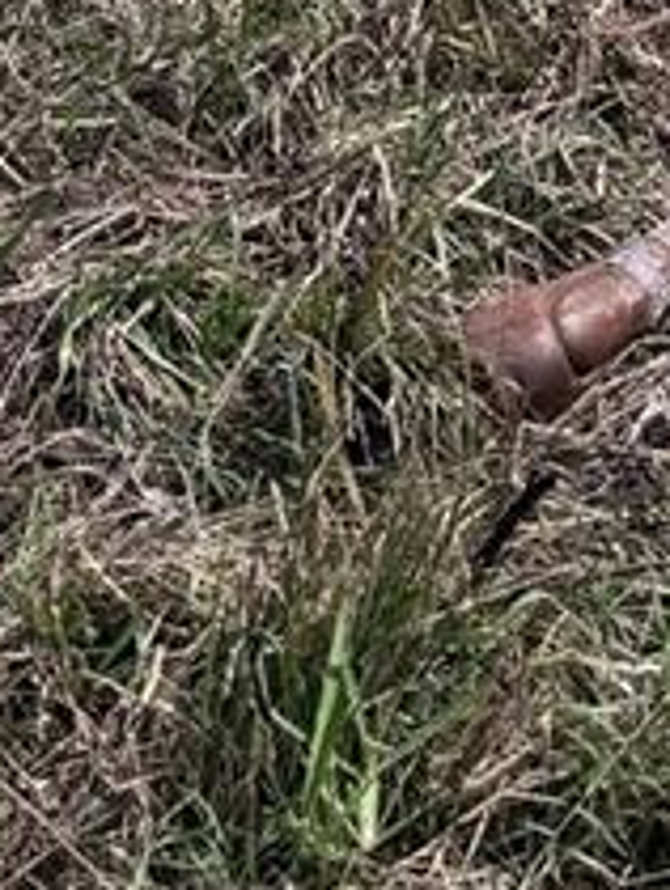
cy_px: -1212
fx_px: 3528
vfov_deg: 11.8
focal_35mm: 137
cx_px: 1018
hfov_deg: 10.5
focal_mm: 6.76
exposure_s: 1/4950
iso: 80
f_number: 1.78
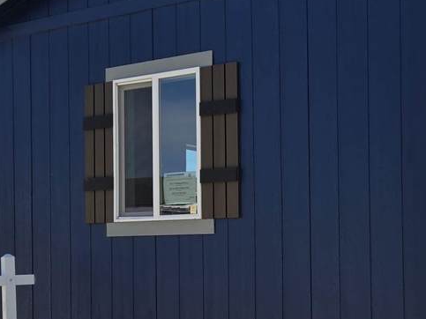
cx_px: 307
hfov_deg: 31.3
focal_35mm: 61
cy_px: 219
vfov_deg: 23.9
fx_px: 751
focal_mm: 5.4
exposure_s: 1/1369
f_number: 1.8
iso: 25
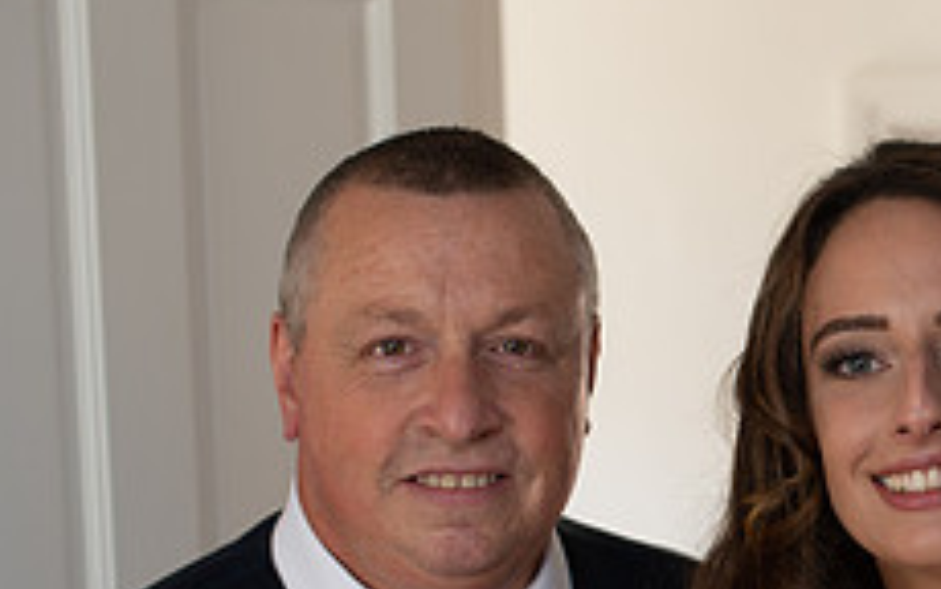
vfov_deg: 13.3
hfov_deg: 20.5
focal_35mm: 98
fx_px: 2514
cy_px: 513
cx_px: 945
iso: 100
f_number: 2.8
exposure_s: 1/125
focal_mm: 35
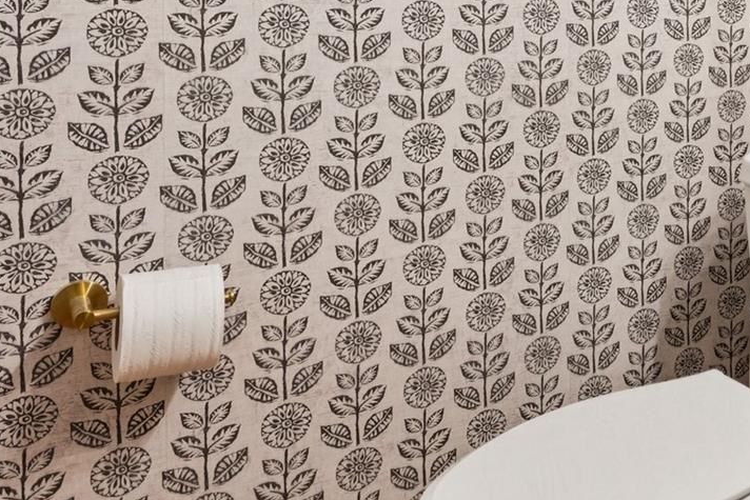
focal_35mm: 47
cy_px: -44
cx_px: 849
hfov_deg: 35.2
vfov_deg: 26.6
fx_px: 976
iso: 100
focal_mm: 16.3
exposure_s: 1.6
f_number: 13
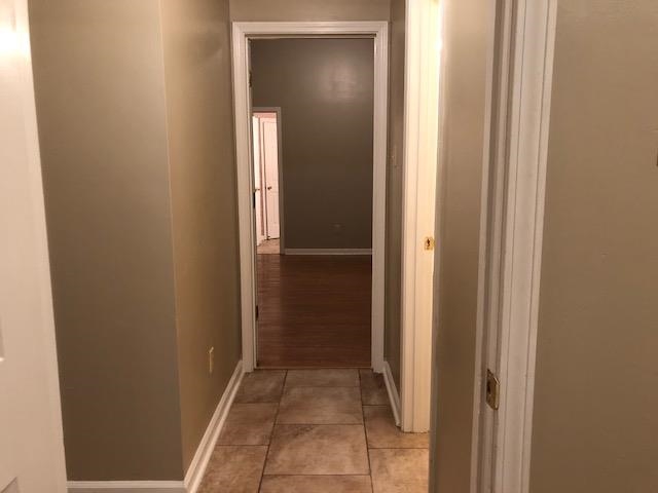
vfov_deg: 49.7
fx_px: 532
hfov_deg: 63.4
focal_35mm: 28
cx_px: 329
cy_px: 246
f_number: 1.8
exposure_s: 1/11
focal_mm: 4
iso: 100
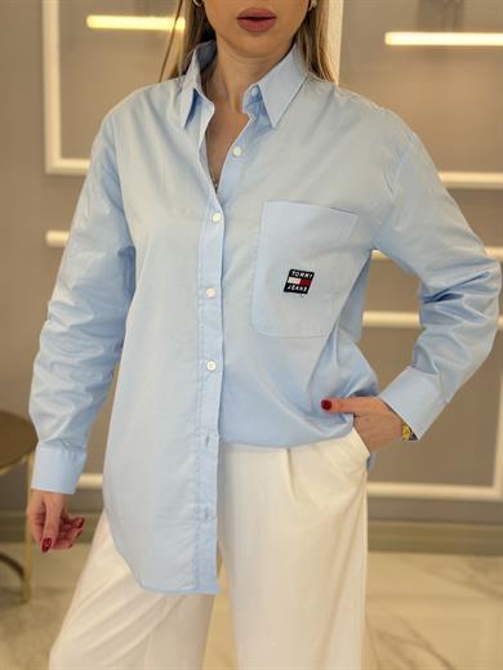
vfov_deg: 39.7
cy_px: 335
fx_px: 930
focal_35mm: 48
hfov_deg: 30.3
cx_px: 252
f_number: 1.78
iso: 160
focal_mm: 6.76
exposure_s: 1/236
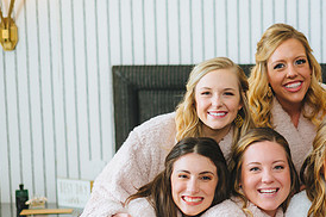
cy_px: 200
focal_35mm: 107
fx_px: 968
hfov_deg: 18.6
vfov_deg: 12.7
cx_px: 324
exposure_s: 1/800
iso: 1000
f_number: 2
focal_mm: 50
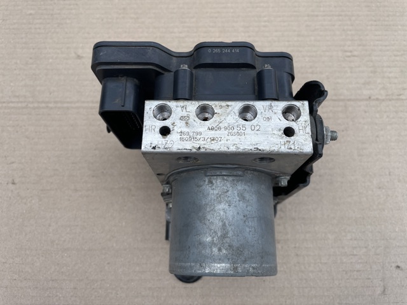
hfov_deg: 67.3
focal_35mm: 26
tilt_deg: -71.4
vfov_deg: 53.0
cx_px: 204
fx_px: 305
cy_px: 152
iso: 32
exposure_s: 1/1052
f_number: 1.6
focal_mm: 4.2
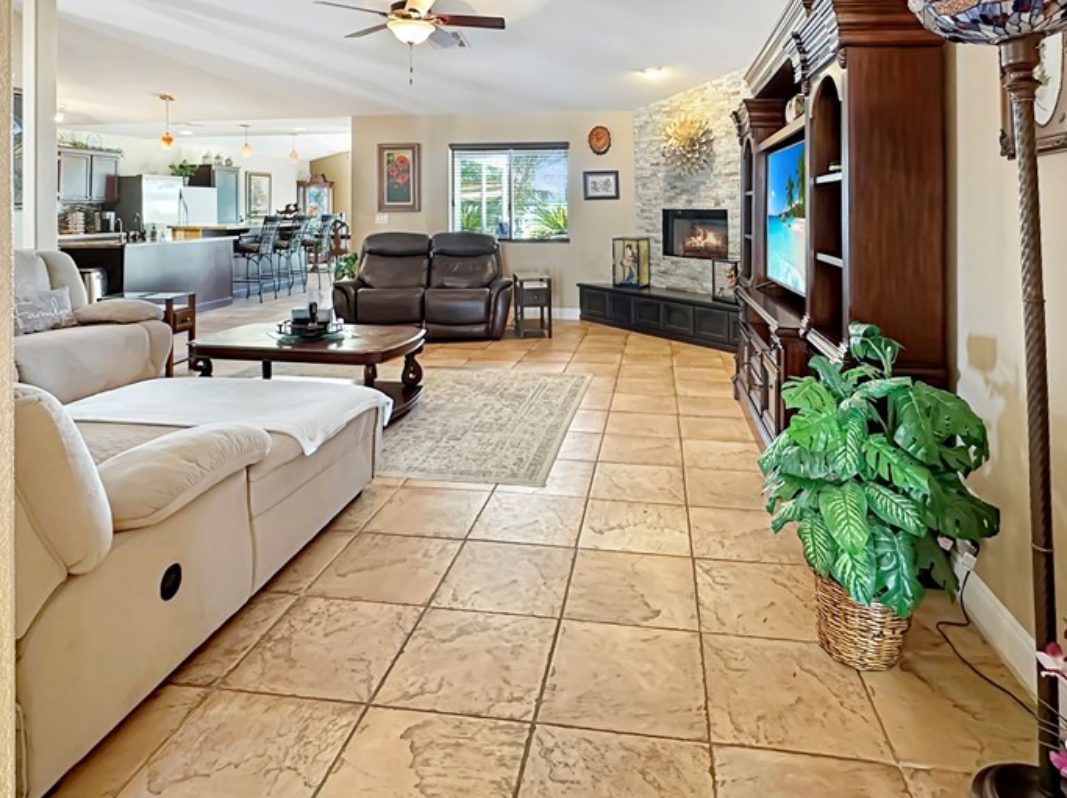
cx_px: 570
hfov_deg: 78.9
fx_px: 647
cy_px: 208
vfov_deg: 60.2
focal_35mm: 21
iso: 1000
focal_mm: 2.22
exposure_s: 1/40
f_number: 2.2
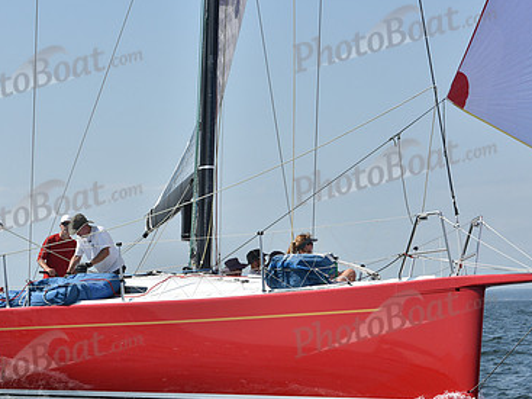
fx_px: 2335
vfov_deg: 9.7
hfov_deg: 13.0
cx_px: 219
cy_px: 265
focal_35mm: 152
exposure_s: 1/1250
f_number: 8
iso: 250
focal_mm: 100
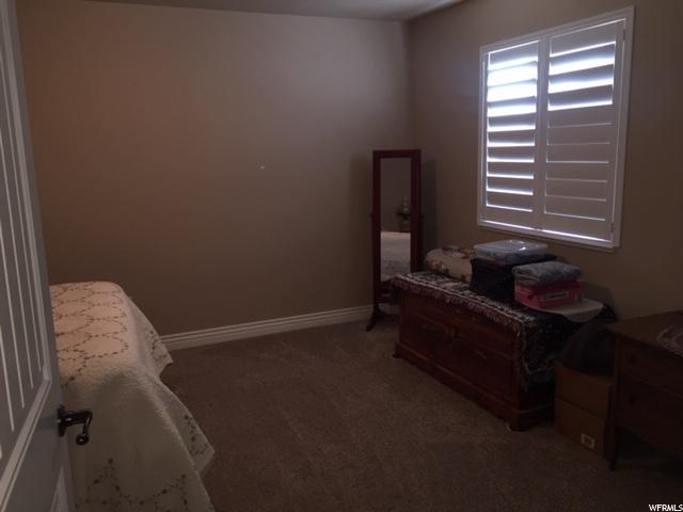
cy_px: 256
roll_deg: +1.9
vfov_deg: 48.2
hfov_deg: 61.7
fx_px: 572
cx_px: 342
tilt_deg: -11.0
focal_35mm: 29
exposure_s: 1/30
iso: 80
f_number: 2.2
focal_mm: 4.15
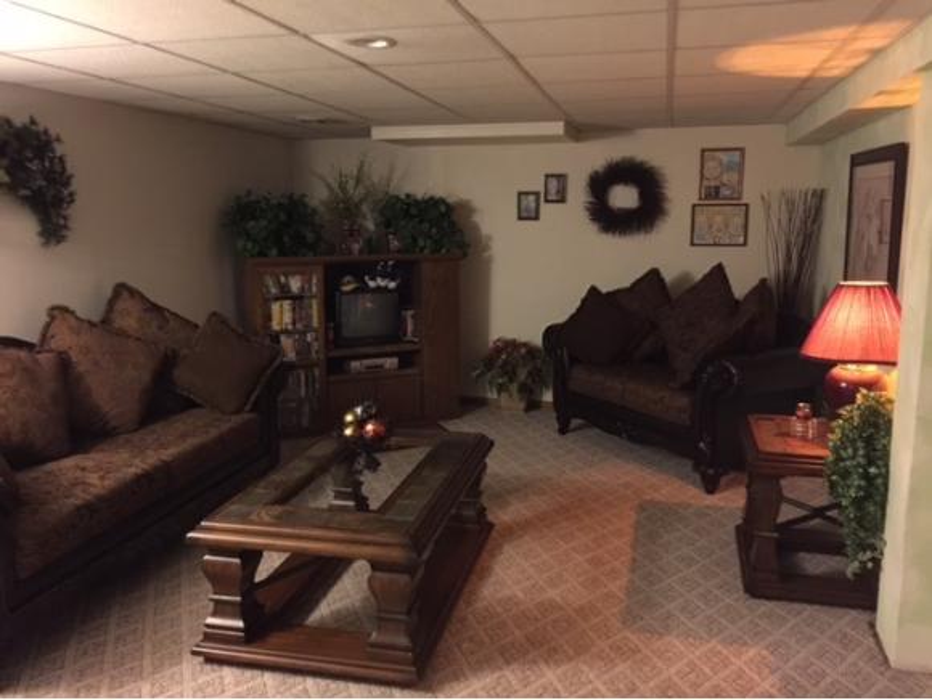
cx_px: 466
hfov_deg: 61.6
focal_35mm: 29
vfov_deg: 48.3
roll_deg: -0.7
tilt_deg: -8.2
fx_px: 781
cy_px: 350
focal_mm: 4.15
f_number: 2.2
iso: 200
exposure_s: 1/4
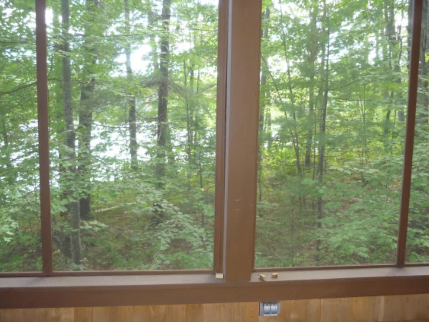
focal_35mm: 34
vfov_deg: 41.8
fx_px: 421
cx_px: 217
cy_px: 164
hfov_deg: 53.9
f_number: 2.8
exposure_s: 1/30
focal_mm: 5.5
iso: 200
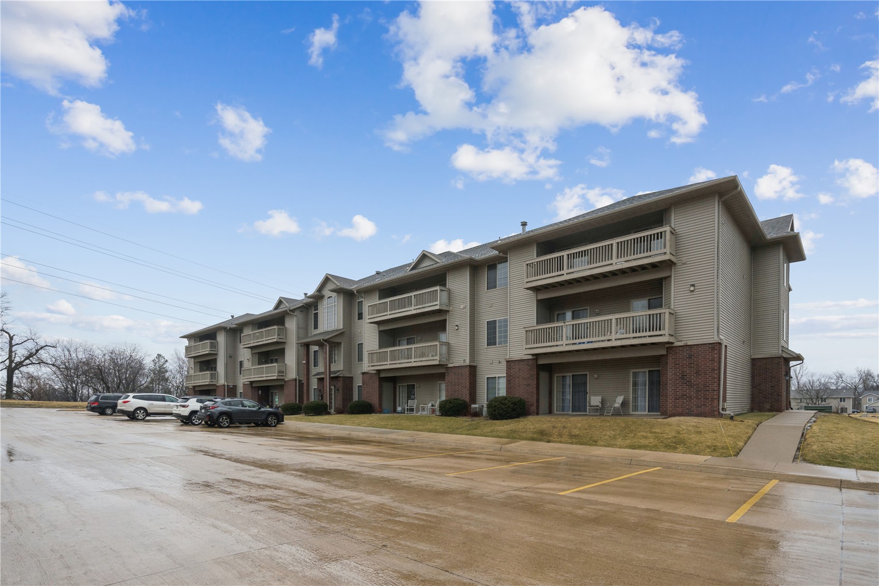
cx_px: 440
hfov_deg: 93.3
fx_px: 415
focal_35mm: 17
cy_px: 293
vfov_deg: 70.4
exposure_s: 1/1600
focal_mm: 17
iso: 800
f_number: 8
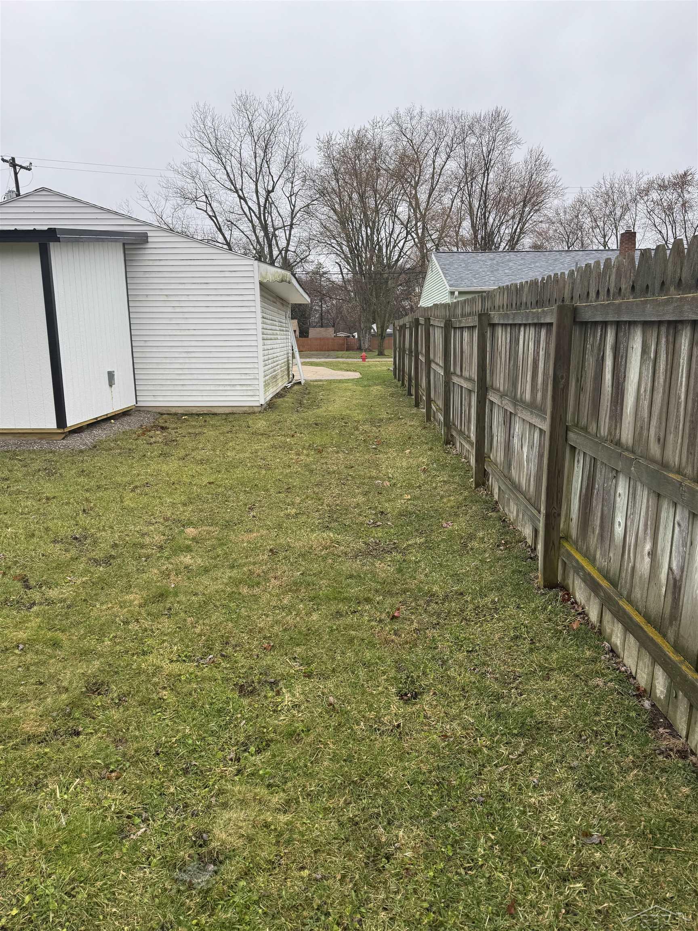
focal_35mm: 24
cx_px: 349
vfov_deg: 71.6
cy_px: 466
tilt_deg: -12.7
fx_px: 645
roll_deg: +0.7
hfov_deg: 56.8
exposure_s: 1/379
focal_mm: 6.76
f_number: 1.78
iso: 80
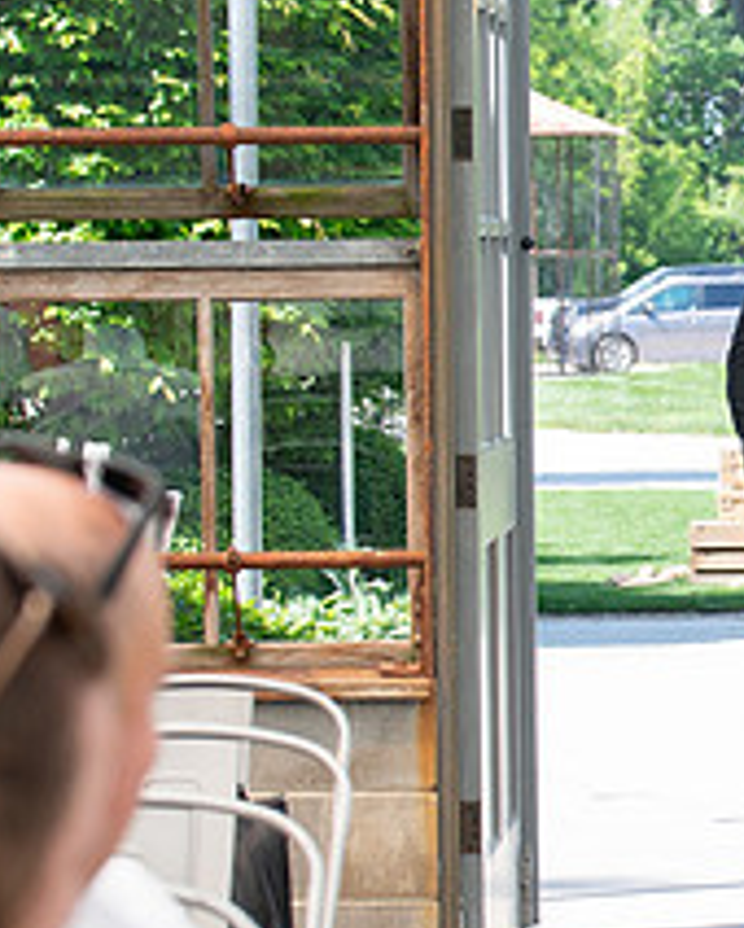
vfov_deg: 8.0
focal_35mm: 241
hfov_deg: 6.4
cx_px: 1027
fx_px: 6624
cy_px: 622
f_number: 5
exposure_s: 1/250
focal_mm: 70
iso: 160
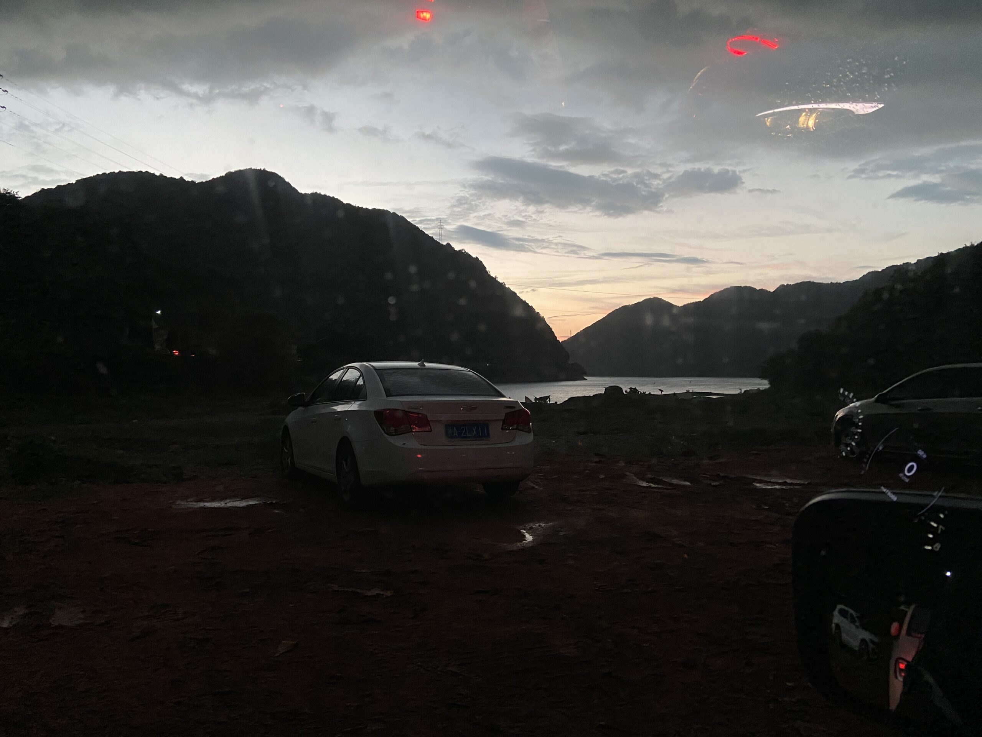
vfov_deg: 53.1
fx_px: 738
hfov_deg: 67.3
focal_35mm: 26
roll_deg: -0.8
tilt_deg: +0.0
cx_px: 491
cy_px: 368
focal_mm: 4.25
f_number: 1.8
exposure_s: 1/60
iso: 320
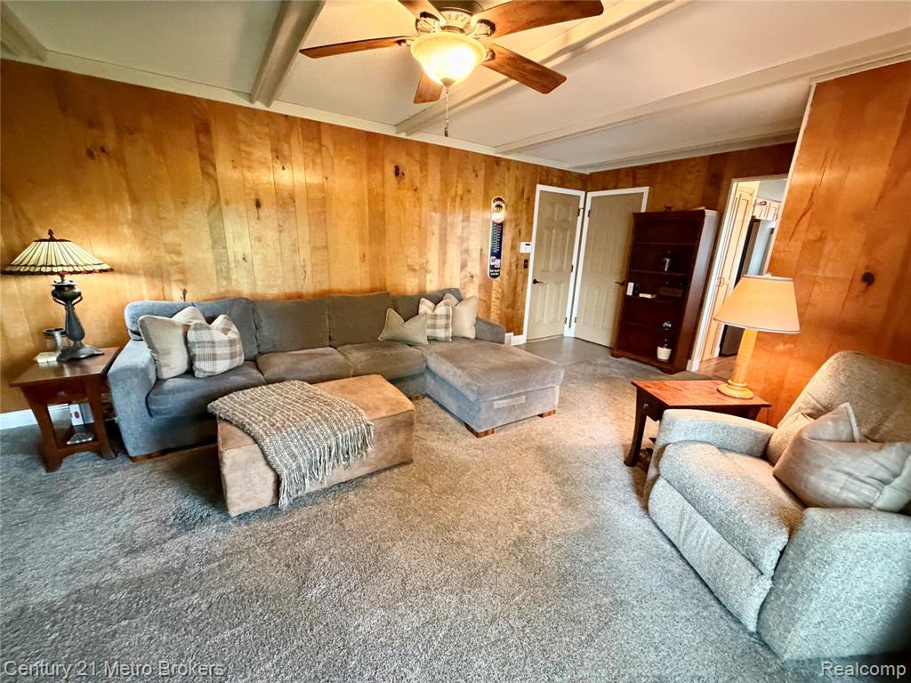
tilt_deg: -15.7
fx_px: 368
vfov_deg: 85.7
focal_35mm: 14
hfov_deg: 102.1
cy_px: 342
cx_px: 456
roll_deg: -2.3
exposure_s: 1/40
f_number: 2.2
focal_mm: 2.22
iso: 1000
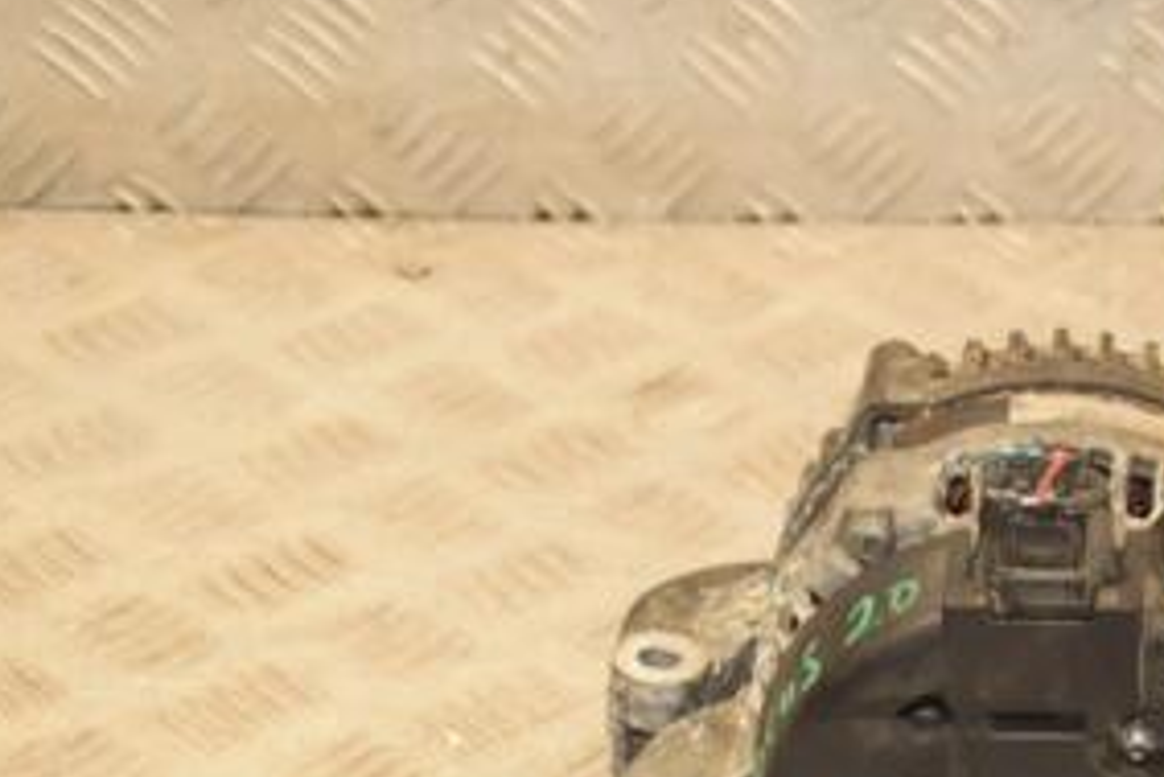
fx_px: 4108
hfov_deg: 15.8
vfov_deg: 10.7
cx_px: 1209
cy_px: 756
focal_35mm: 127
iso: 800
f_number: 6.3
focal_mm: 40
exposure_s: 1/200
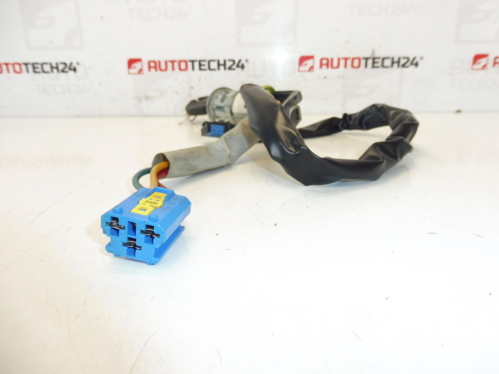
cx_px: 250
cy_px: 187
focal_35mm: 24
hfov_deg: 71.6
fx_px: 346
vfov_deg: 56.8
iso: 200
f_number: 3.5
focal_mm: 4.3
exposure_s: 1/60
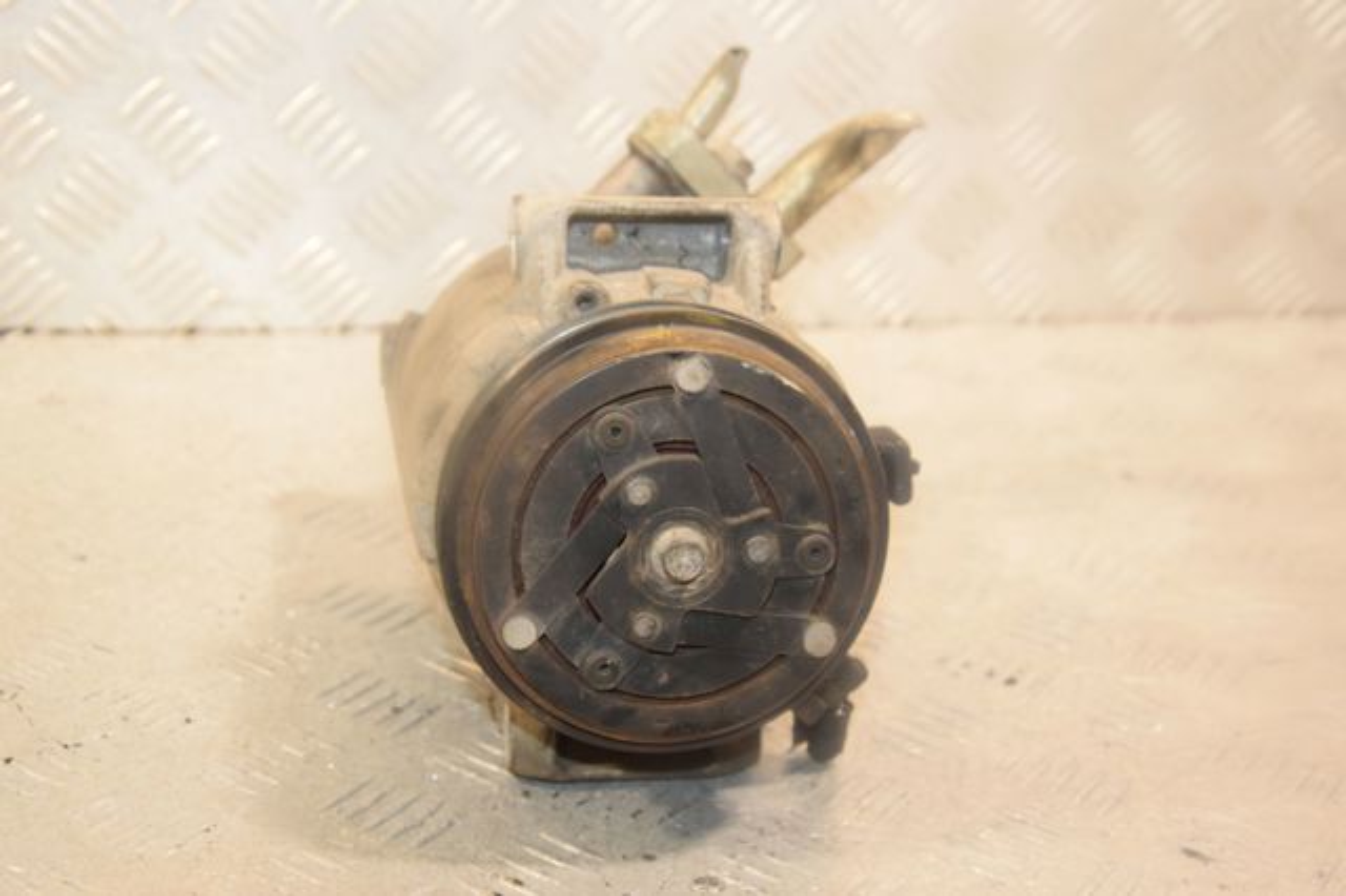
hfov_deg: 33.4
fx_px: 2242
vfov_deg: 22.6
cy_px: 448
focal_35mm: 60
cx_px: 673
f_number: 5.6
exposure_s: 1/160
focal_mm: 40
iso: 1600
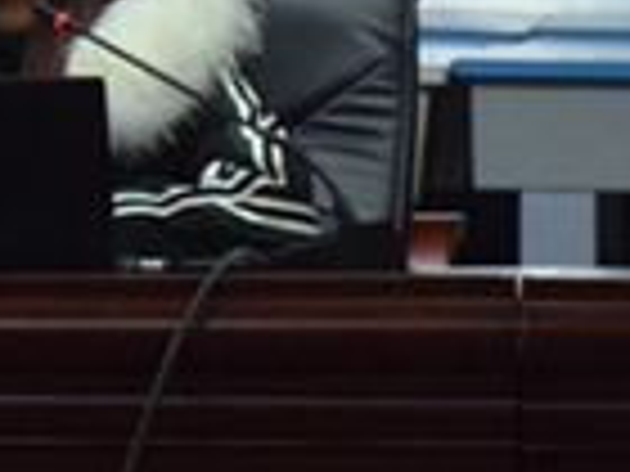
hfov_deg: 2.9
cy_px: -72
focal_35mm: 690
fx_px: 12561
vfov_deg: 2.2
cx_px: -18
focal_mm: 105
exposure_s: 1/400
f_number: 5.6
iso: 3200
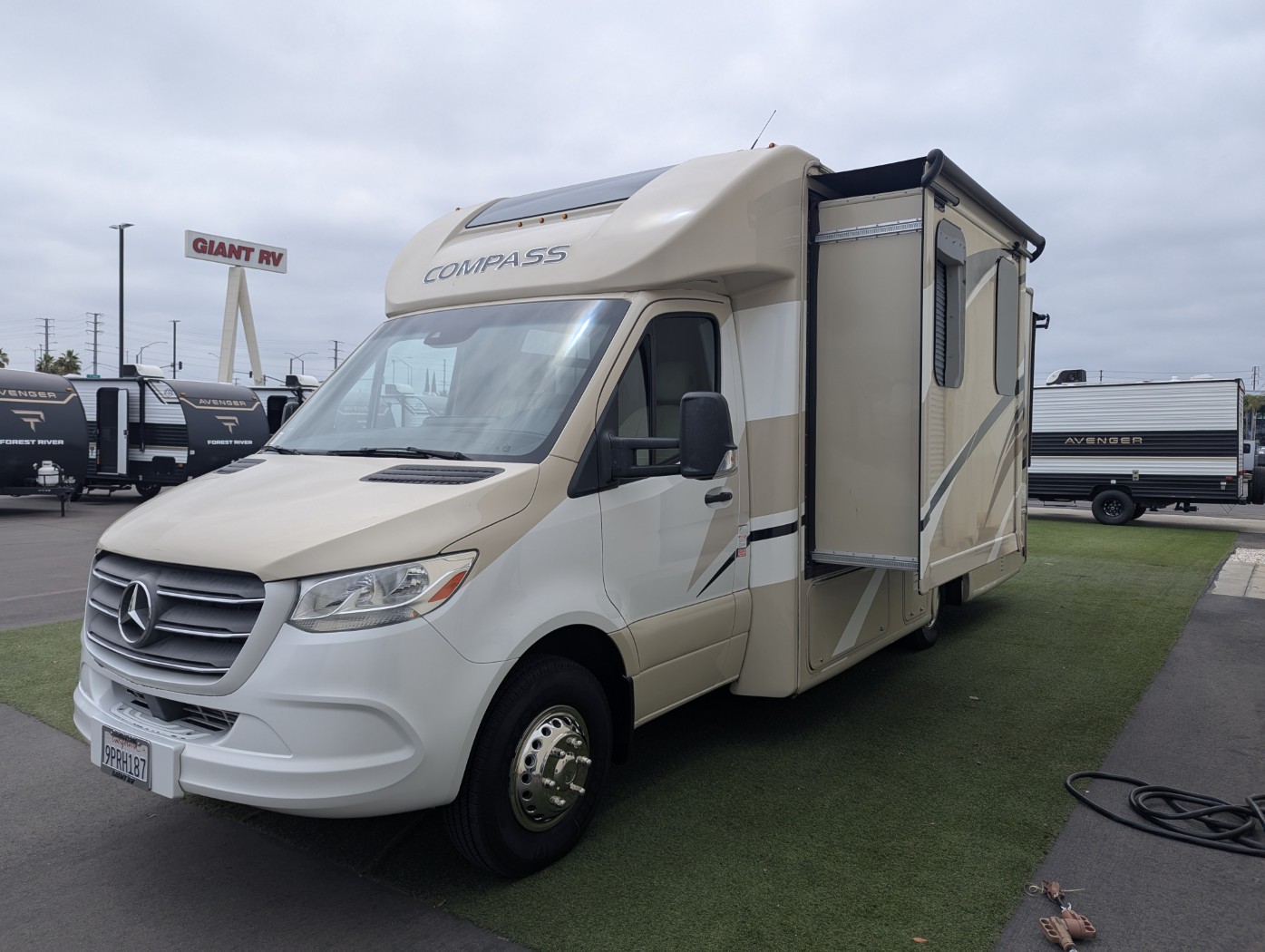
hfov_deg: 71.5
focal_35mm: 24
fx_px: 878
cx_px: 632
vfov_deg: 56.9
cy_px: 476
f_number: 1.85
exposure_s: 1/2513
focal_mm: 6.81
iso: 46
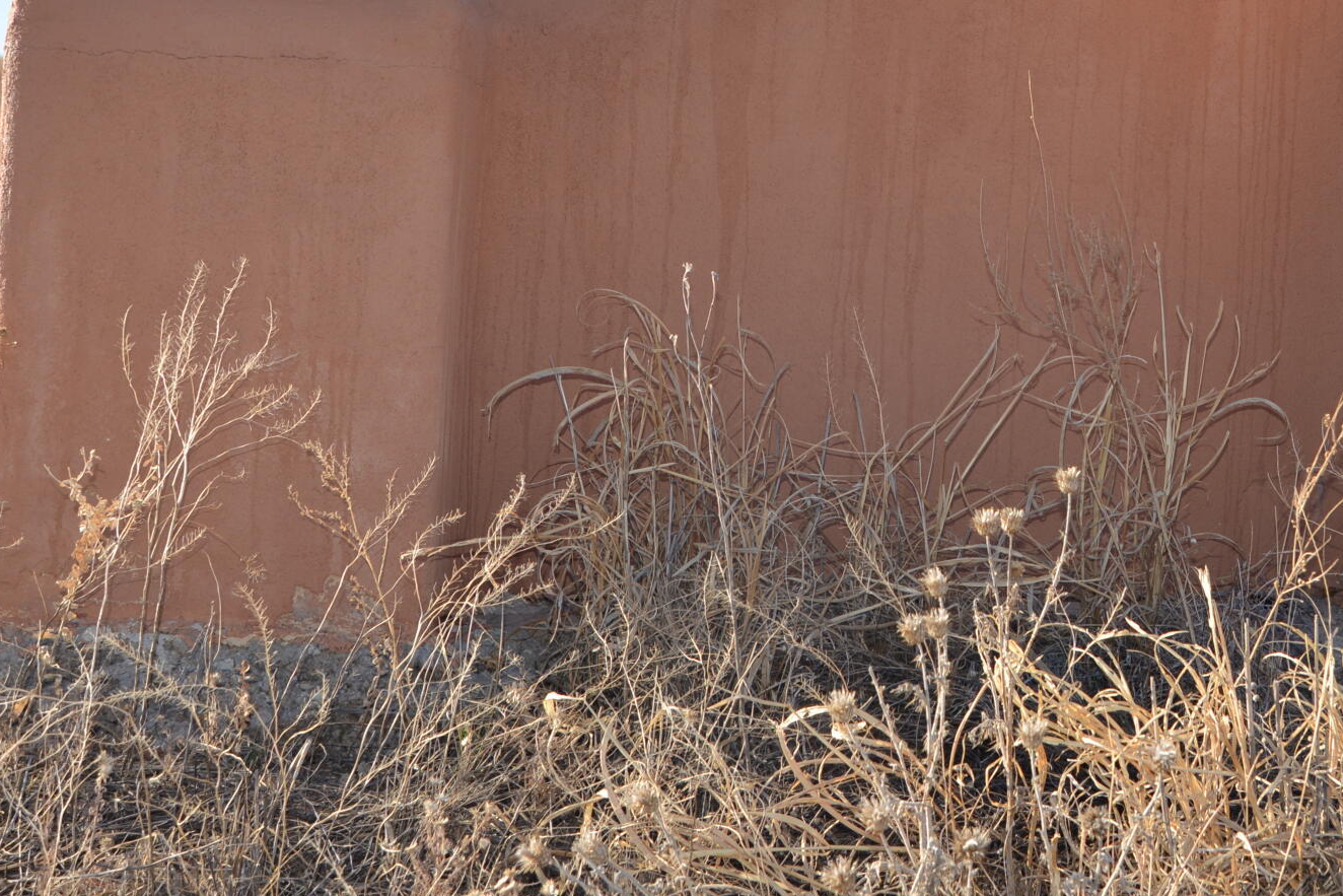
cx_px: 1202
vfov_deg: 19.7
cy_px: 139
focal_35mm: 68
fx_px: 2537
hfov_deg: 28.5
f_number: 6.3
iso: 100
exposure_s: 1/200
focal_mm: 30
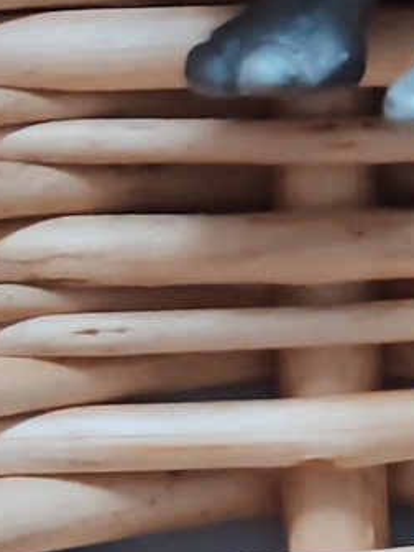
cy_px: -159
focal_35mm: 266
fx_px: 4242
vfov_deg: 7.4
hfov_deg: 5.6
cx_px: 509
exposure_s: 1/100
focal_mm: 6.12
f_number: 1.9
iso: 800
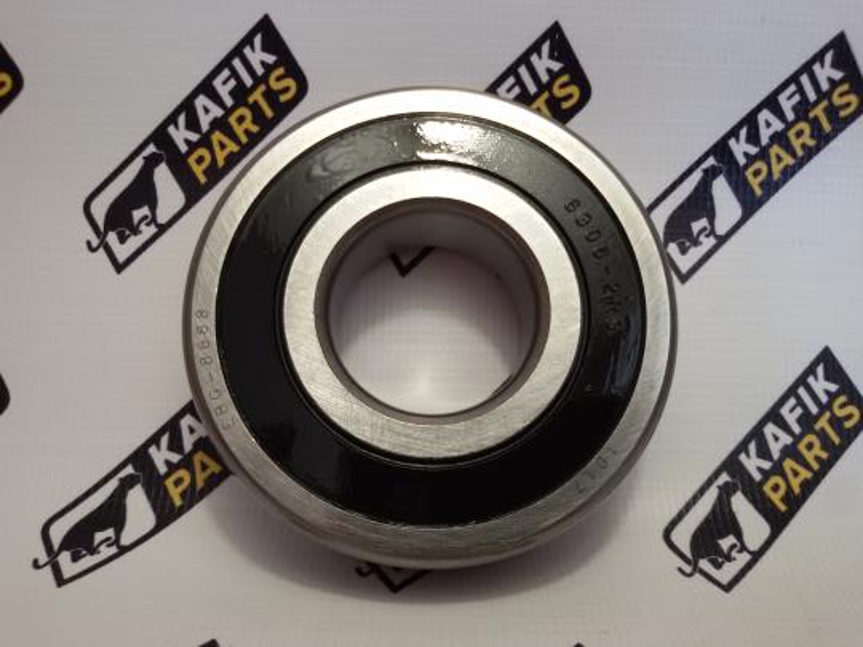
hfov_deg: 58.4
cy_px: 324
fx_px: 773
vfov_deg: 45.4
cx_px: 432
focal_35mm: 31
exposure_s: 1/50
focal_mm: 2.93
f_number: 2.4
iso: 40
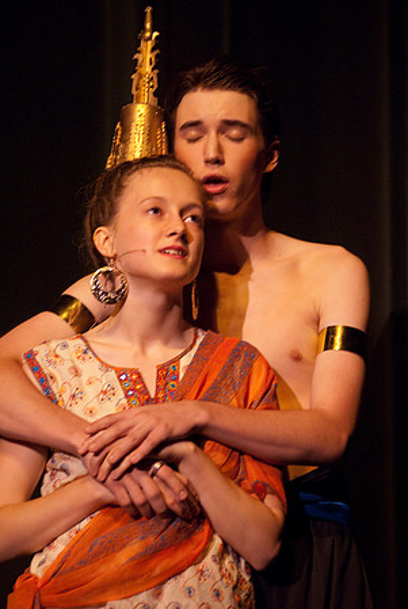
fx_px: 3689
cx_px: 204
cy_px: 304
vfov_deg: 9.5
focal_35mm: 218
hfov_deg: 6.3
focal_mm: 145
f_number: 2.8
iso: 1000
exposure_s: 1/50
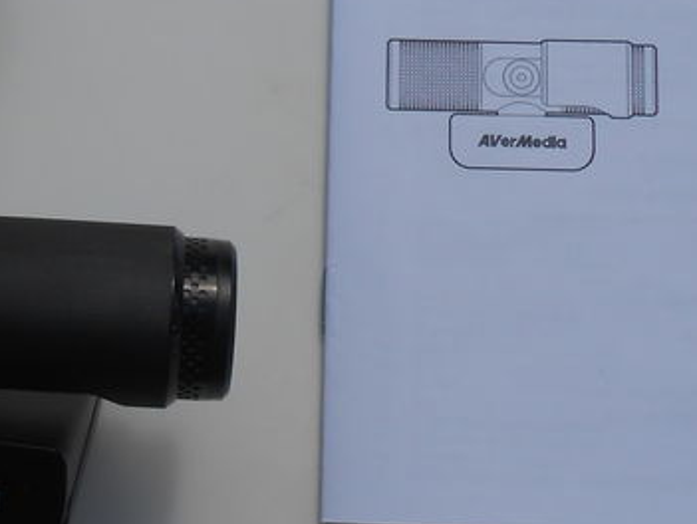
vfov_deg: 19.8
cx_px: 191
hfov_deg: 26.0
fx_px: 1492
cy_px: 145
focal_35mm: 74
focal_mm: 4.6
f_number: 3.5
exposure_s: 1/1500
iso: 80
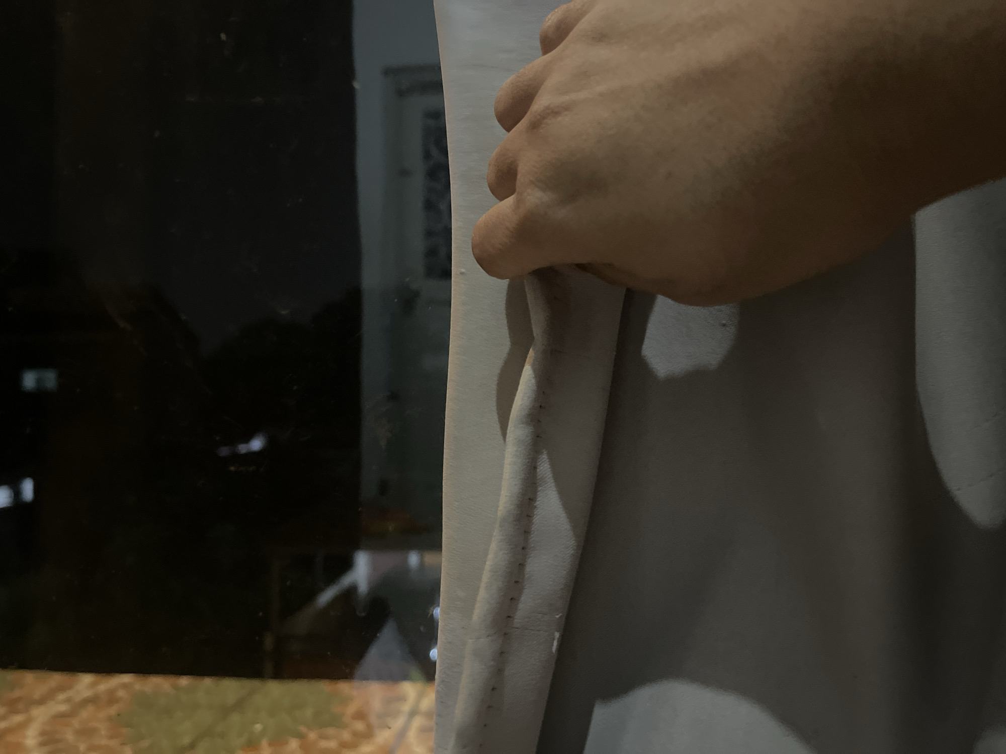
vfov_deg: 54.9
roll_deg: -0.2
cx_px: 503
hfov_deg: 69.4
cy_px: 377
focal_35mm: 25
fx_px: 727
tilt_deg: +3.2
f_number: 1.6
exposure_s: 1/15
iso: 1000
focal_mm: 5.1
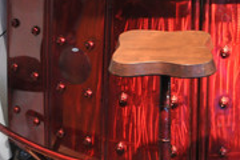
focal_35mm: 60
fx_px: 400
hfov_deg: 30.9
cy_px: 52
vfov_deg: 22.5
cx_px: 241
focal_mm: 18
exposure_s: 1/3
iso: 1250
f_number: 8
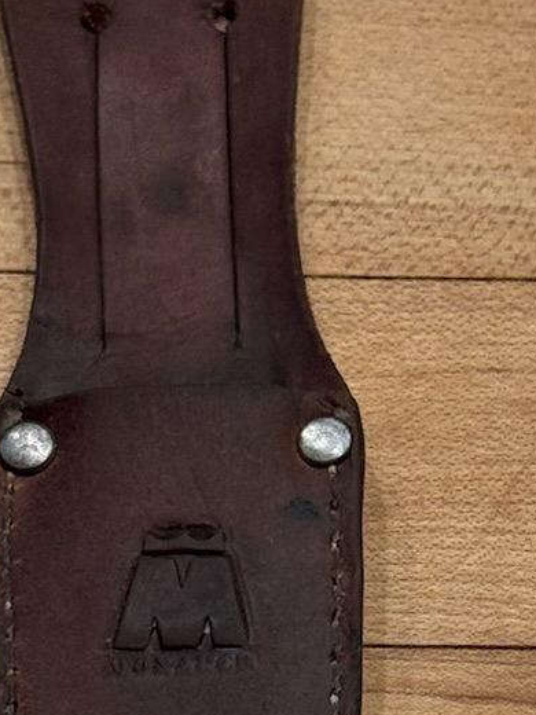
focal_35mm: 189
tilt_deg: -64.6
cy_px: 604
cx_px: 533
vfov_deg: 10.4
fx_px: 3902
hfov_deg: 7.8
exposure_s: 1/60
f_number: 1.78
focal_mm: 6.76
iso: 250
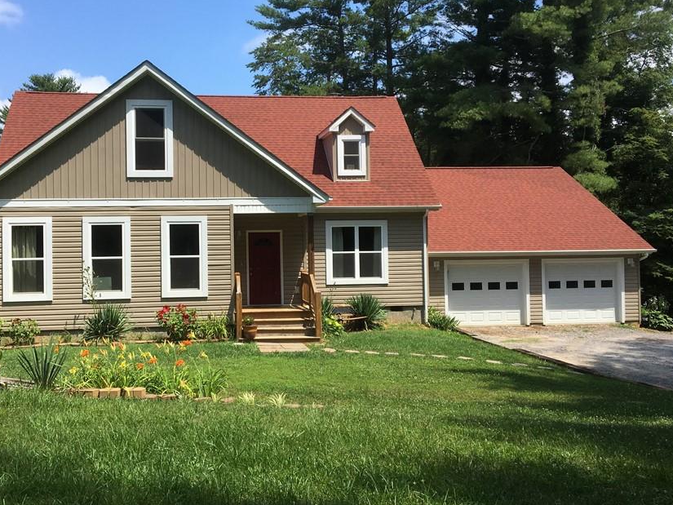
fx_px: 700
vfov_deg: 39.6
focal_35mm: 36
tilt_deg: +2.0
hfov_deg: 51.0
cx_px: 268
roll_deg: -0.3
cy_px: 233
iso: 25
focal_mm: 4.15
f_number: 2.2
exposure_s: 1/1148
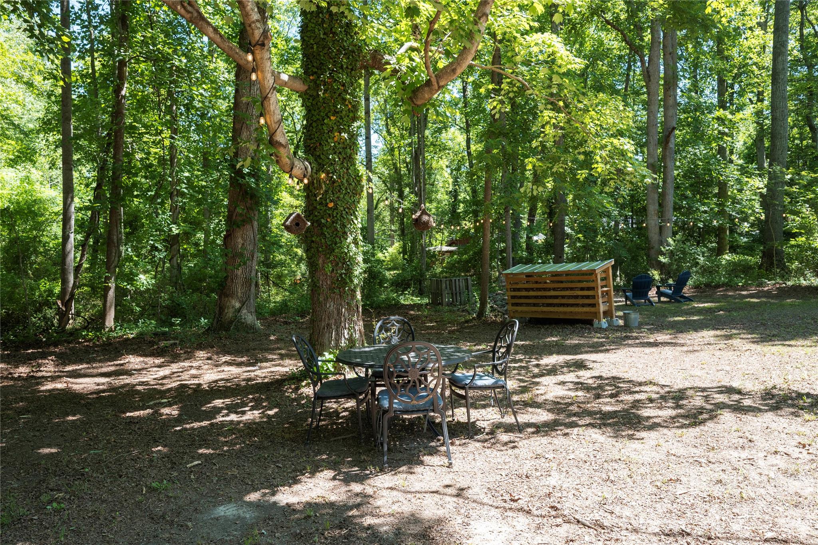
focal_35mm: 23
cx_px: 409
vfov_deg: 55.1
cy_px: 272
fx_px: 523
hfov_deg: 76.1
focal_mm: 23
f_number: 7.1
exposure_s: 1/125
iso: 250
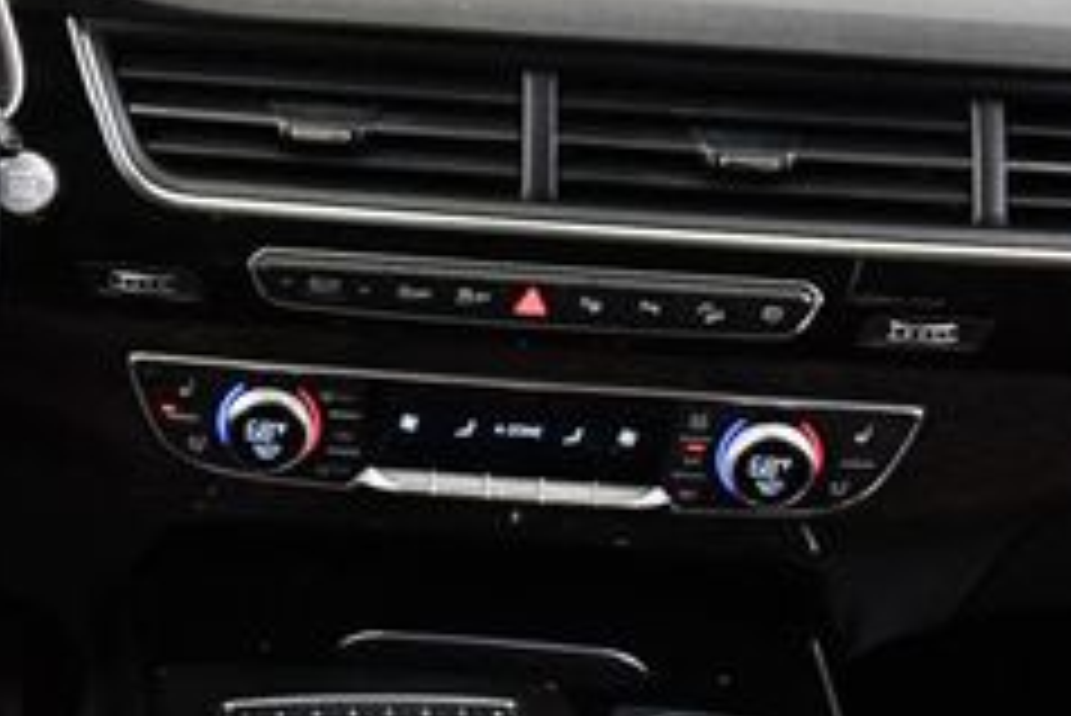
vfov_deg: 14.1
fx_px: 2887
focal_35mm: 97
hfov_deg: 20.3
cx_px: -14
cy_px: 324
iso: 3200
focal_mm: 18
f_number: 3.5
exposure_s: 1/100
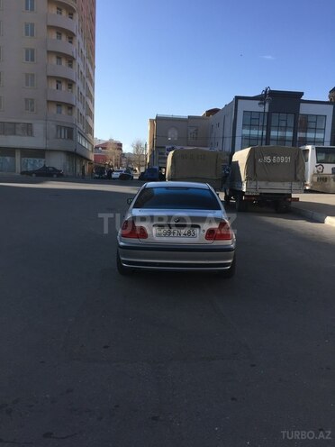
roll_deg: -1.8
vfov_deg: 61.7
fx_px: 374
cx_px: 168
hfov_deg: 48.2
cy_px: 224
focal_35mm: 29
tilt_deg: -5.0
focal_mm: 4.15
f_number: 2.2
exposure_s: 1/1319
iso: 32
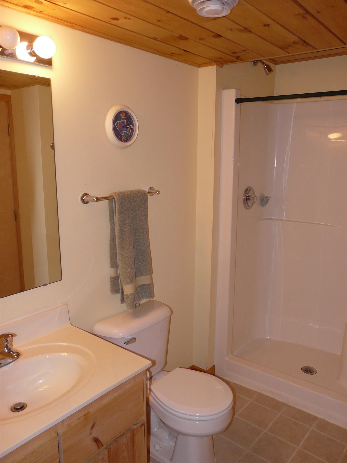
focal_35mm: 28
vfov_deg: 63.4
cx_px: 174
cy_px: 232
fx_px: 374
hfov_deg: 49.7
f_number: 2.8
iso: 100
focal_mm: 4.6
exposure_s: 1/30
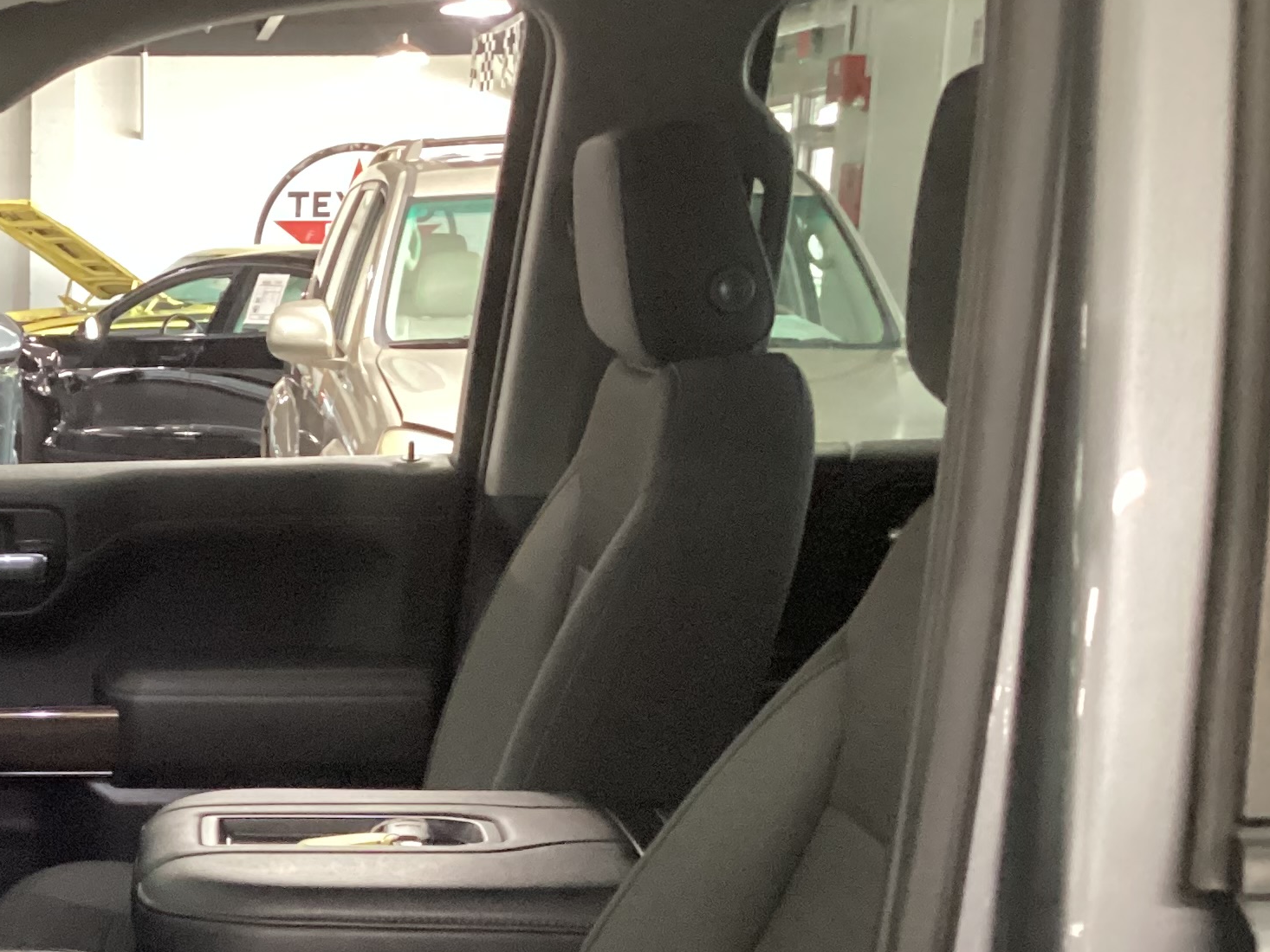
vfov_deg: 20.6
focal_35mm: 69
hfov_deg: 26.6
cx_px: -10
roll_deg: -1.4
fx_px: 2532
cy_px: 970
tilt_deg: -19.3
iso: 500
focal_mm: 3.3
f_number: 2.4
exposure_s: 1/25
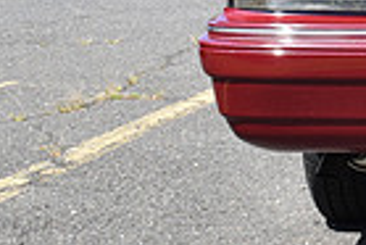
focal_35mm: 150
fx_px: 1527
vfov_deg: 9.1
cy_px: 41
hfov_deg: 12.2
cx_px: 719
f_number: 8
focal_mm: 24
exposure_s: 1/250
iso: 220
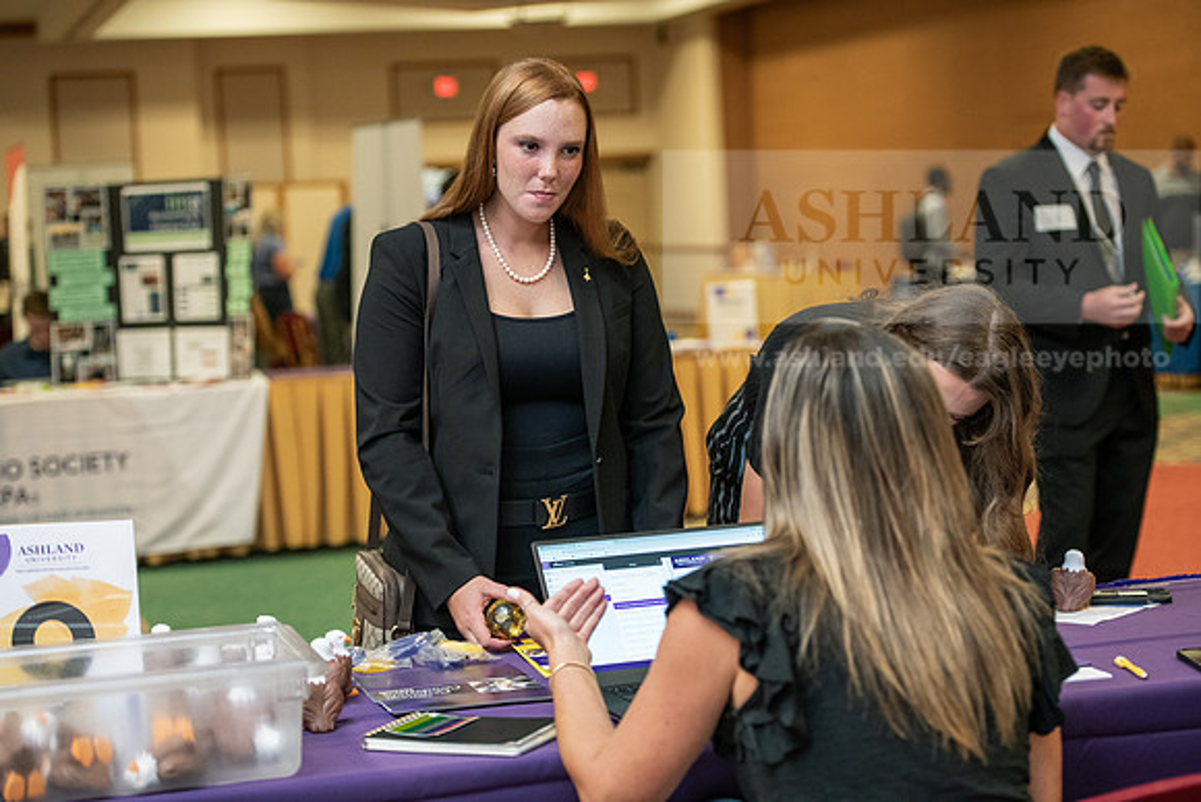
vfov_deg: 18.2
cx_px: 600
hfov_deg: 27.0
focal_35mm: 75
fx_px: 2503
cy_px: 401
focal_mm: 75
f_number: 3.2
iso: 1600
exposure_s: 1/200
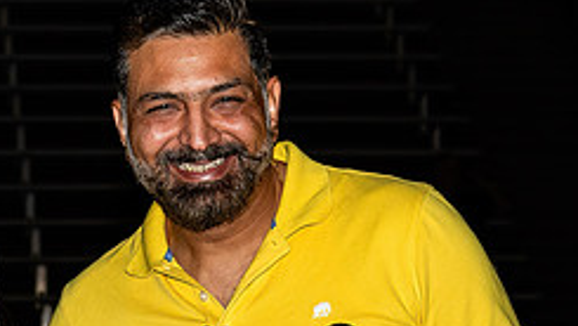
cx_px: -20
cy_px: 512
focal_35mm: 284
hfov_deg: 7.6
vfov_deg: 4.3
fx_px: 4354
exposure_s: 1/200
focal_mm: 52
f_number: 5
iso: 320
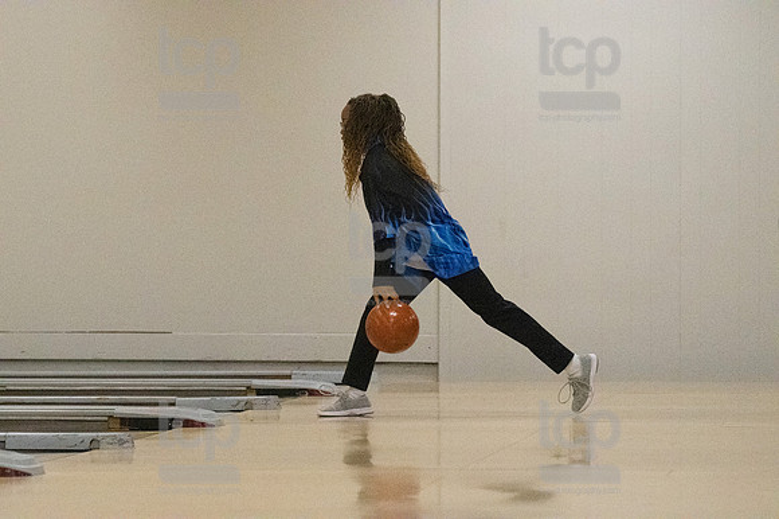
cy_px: 260
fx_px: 4217
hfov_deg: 10.6
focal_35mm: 195
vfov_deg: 7.0
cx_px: 390
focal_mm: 130
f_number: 4
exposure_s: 1/1250
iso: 10000
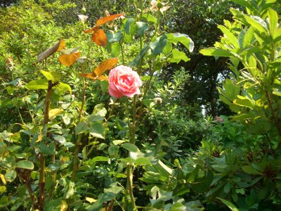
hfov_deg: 49.0
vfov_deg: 37.7
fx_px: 308
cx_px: 140
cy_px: 106
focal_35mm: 38
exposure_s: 1/320
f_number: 2.8
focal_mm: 7.9
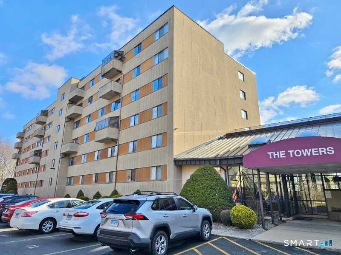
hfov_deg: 73.9
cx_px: 170
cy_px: 128
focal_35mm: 23
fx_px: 227
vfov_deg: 58.9
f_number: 1.7
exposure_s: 1/315
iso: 10
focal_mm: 6.3
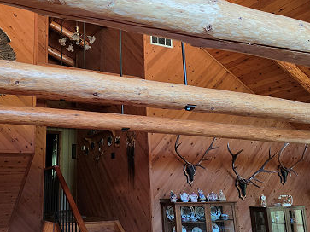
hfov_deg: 48.4
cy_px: 115
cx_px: 110
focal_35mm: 38
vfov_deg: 37.7
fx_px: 340
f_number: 1.7
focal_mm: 6.3
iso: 320
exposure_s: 1/120
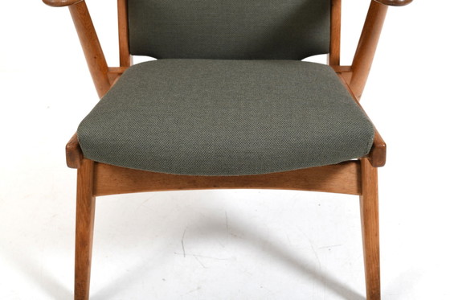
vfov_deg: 27.0
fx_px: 625
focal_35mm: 50
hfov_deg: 39.6
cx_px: 225
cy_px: 150
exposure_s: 1/200
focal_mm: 50
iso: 160
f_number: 9
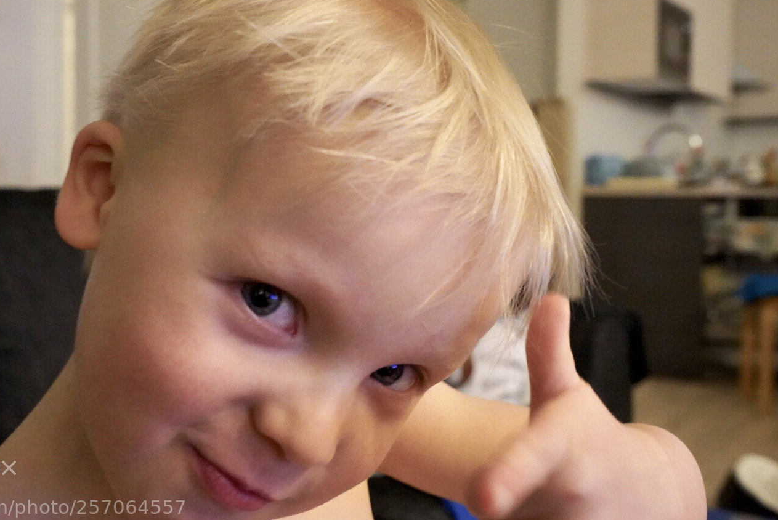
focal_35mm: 38
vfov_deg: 35.1
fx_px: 822
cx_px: 356
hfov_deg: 50.6
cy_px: 226
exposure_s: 1/100
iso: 12800
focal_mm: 30
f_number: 7.1
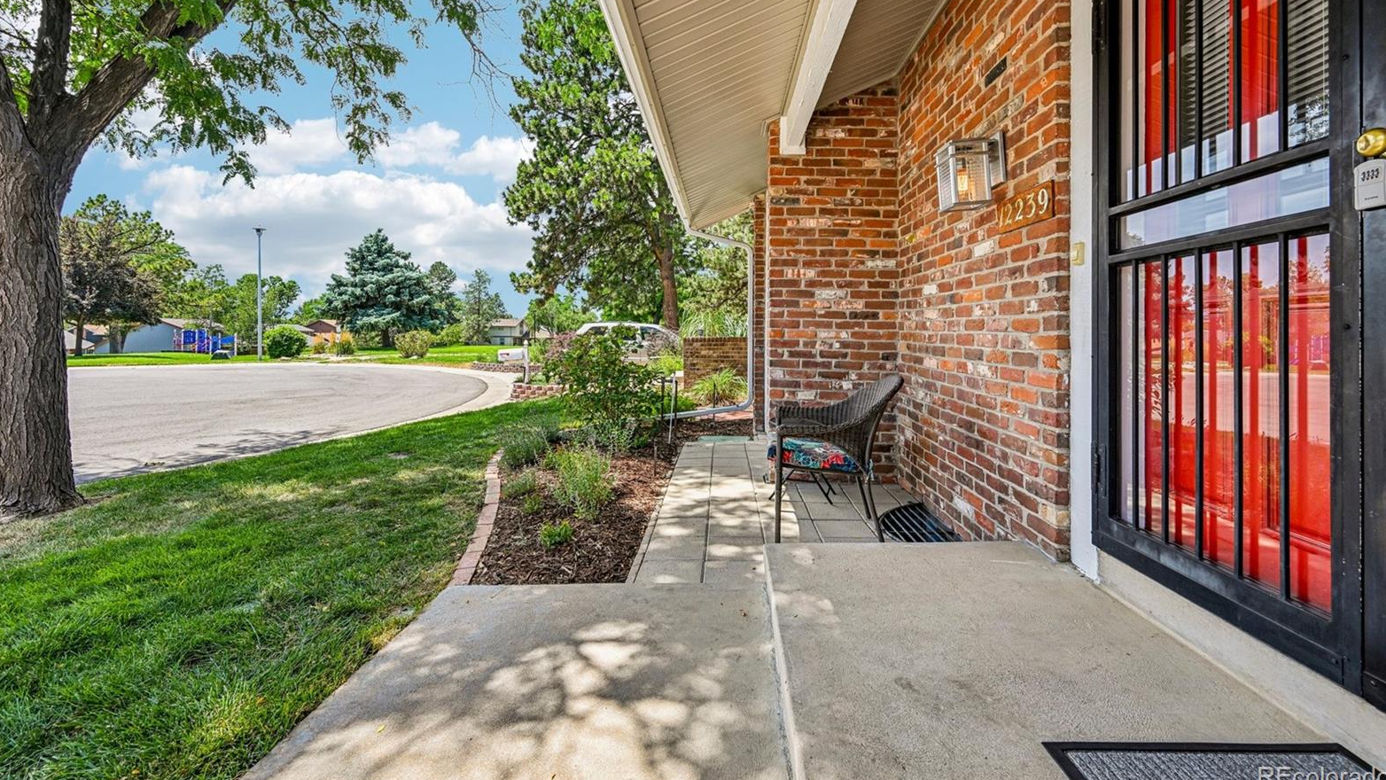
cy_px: 323
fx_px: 551
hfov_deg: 103.0
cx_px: 692
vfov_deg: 70.0
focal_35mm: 15
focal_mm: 14
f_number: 10
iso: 64
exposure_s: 1/40
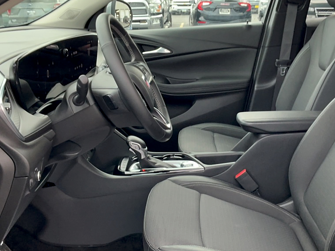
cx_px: 184
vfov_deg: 37.7
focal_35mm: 38
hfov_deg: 48.9
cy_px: 125
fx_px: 368
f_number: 1.8
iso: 64
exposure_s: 1/60
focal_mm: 3
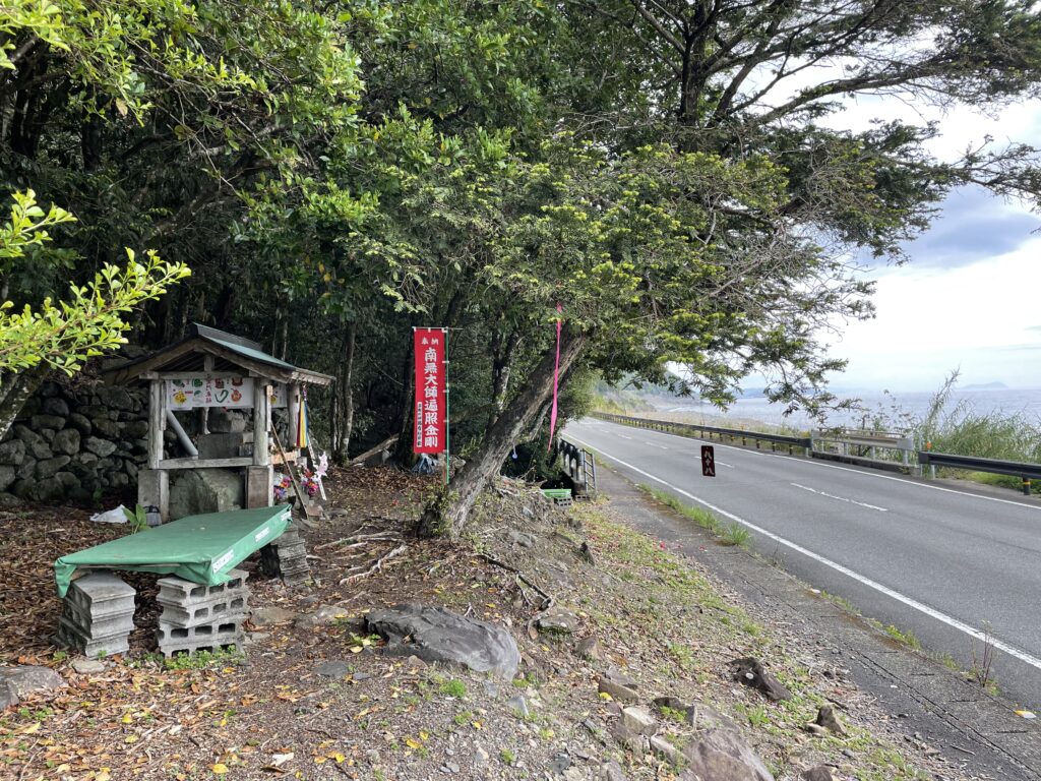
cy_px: 390
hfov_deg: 67.3
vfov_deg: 53.1
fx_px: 782
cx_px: 520
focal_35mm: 26
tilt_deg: +2.8
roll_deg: +2.3
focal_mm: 4.2
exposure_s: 1/396
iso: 32
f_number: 1.6
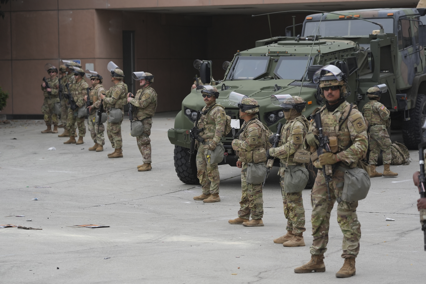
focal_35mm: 123
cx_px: 213
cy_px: 142
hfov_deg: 16.7
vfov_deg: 11.1
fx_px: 1455
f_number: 4
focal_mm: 123
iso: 640
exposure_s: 1/2000
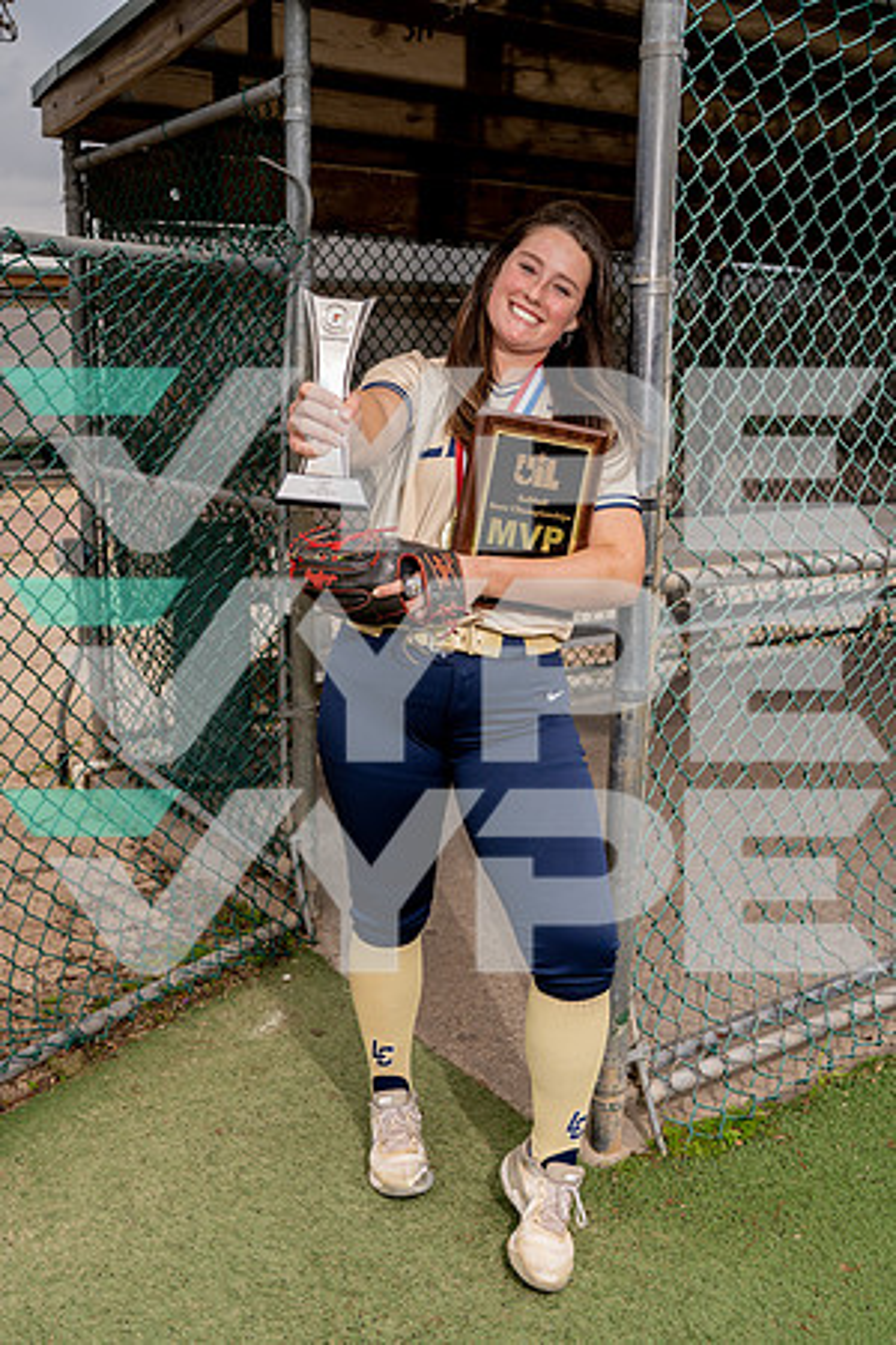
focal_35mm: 35
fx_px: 1307
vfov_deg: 54.4
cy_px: 672
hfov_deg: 37.9
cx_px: 448
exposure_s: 1/250
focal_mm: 35
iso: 64
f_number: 5
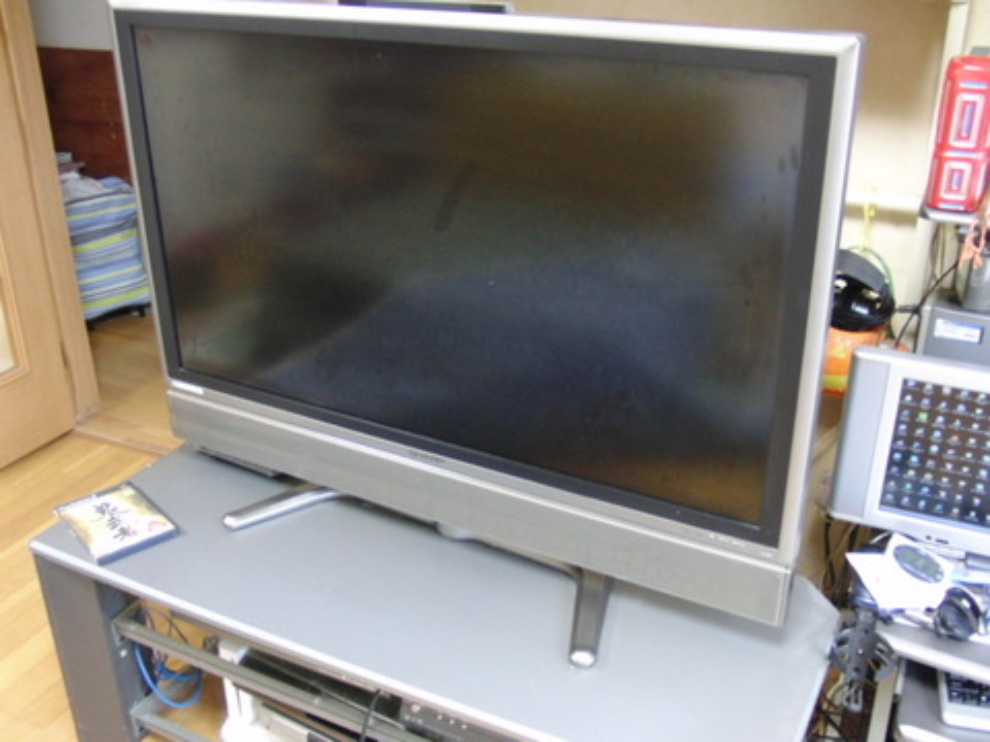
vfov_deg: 38.7
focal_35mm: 37
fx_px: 1058
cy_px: 371
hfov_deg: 50.1
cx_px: 495
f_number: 3.6
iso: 400
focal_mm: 6.42
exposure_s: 1/13
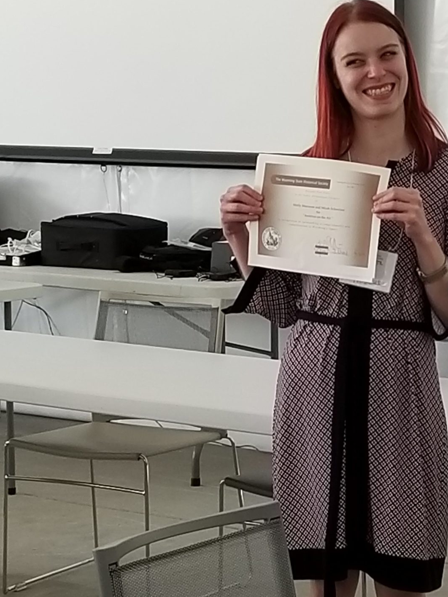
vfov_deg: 40.4
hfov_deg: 29.9
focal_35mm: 47
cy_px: 322
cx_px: 377
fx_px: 811
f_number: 1.7
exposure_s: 1/60
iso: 64
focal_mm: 4.25
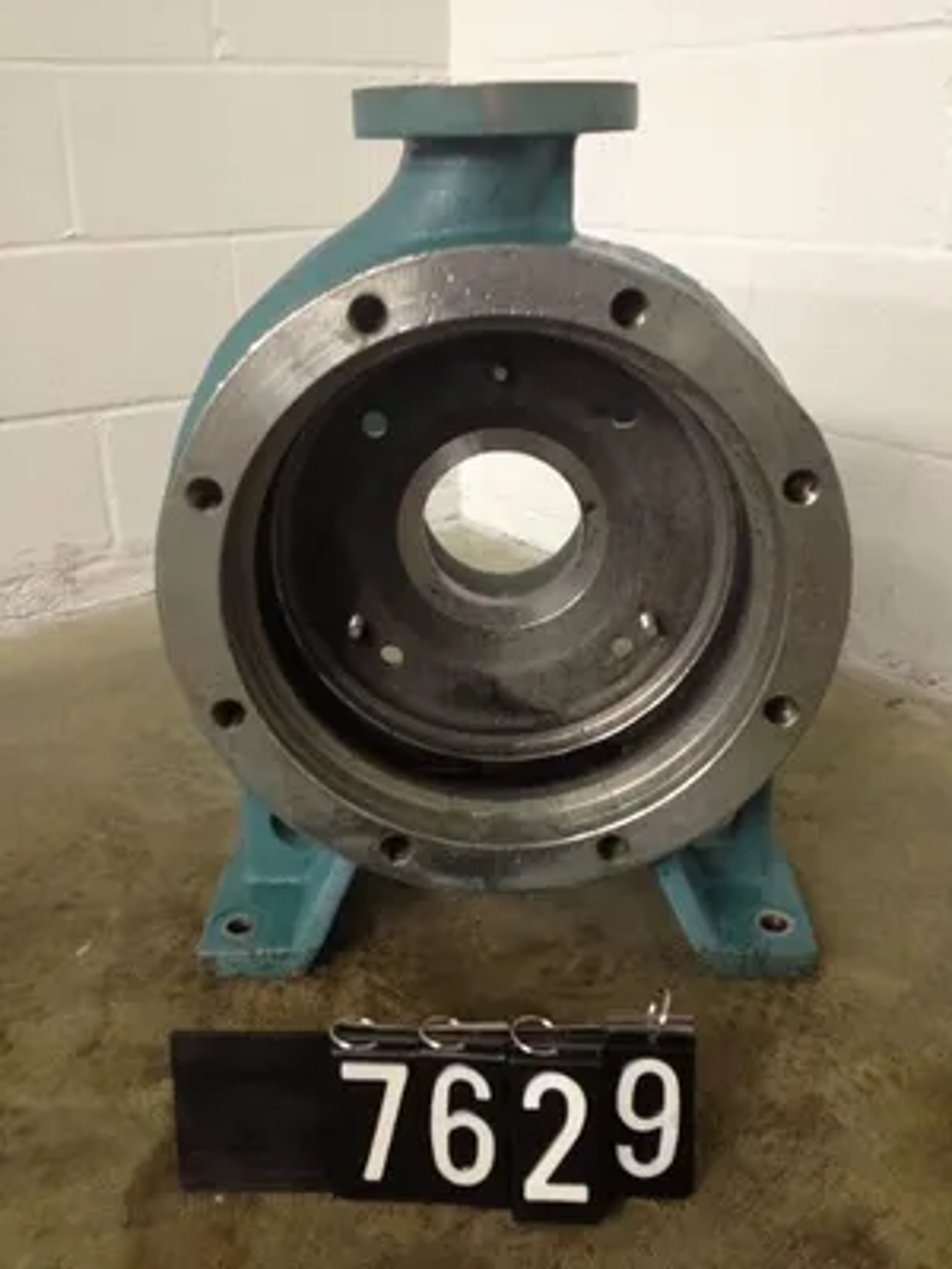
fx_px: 1283
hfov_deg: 40.7
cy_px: 634
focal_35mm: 35
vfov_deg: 52.6
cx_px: 476
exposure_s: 1/20
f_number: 2.4
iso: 200
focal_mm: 4.28
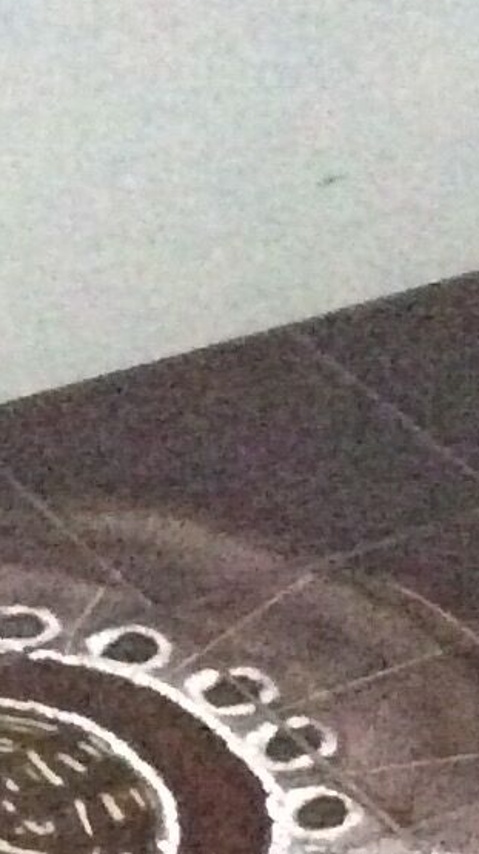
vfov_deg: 12.6
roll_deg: -1.8
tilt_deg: -42.9
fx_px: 3686
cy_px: 1247
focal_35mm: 163
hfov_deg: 7.4
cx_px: 268
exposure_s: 1/17
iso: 800
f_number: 2.4
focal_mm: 3.3
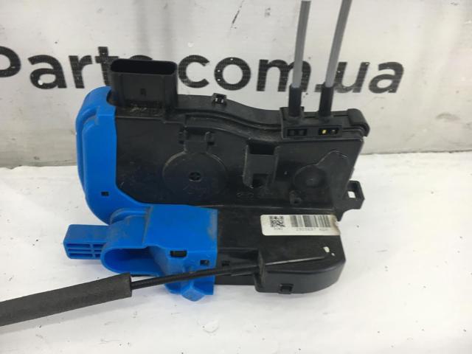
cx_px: 236
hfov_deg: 61.7
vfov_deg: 48.2
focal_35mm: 29
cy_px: 177
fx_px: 395
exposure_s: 1/30
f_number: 2.2
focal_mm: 4.15
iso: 25
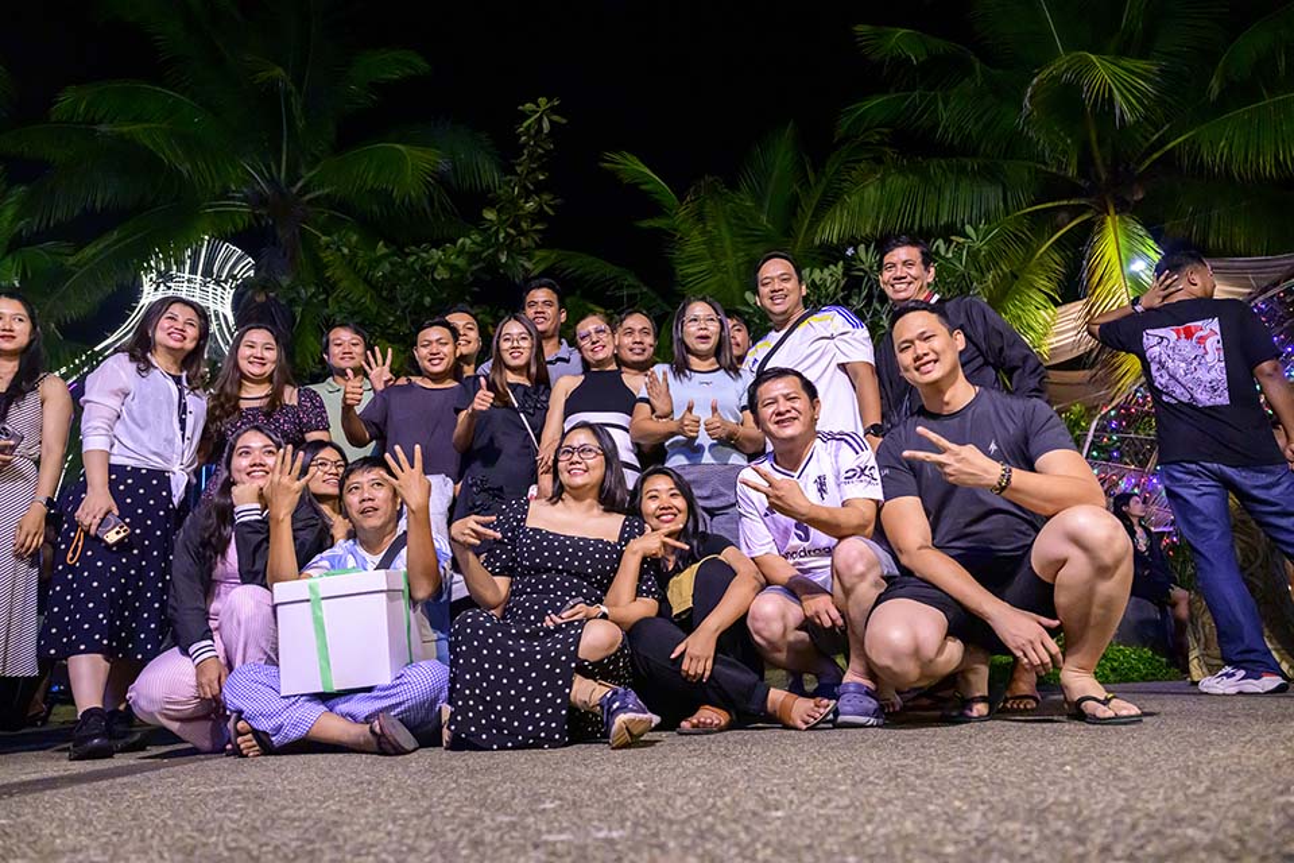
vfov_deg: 53.1
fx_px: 863
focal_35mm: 24
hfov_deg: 73.7
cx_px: 647
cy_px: 432
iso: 9000
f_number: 3.5
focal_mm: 24
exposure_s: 1/200
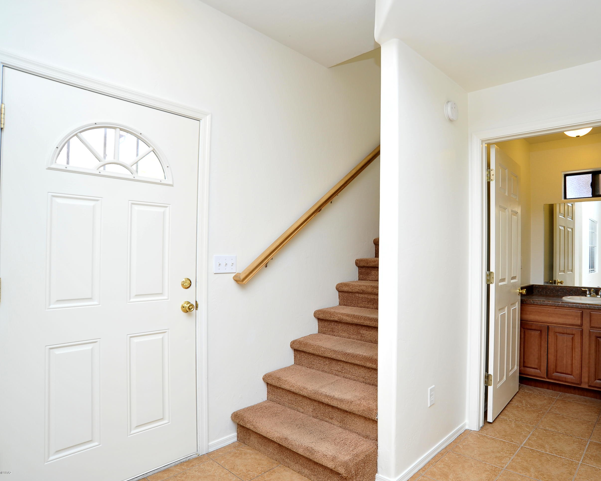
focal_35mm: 21
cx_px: 362
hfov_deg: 76.7
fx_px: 373
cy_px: 239
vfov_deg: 65.5
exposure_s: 1/40
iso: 640
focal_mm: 18
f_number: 8
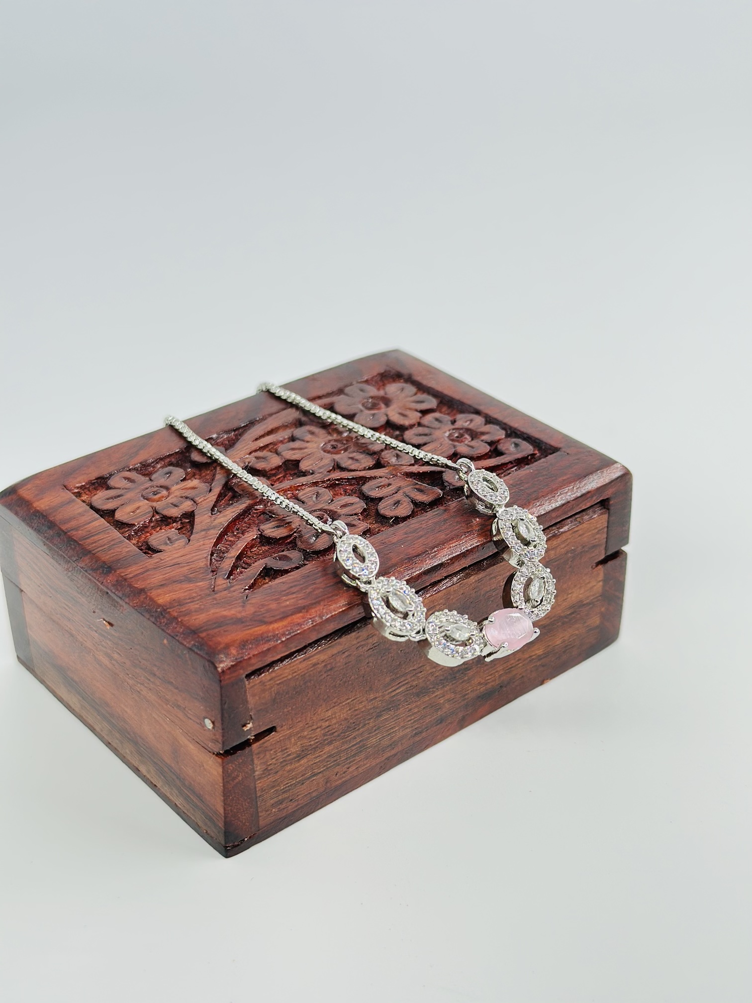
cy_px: 502
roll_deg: -1.2
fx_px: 1390
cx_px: 376
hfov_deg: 30.3
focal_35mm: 48
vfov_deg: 39.7
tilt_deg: -30.2
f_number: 1.78
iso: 80
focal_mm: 6.86
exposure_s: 1/532
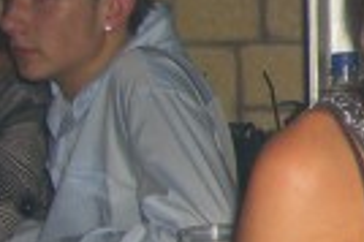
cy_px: 103
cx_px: 809
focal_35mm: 177
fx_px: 1787
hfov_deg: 10.4
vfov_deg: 7.7
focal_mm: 7.9
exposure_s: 1/60
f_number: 2.8
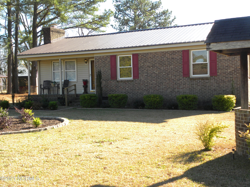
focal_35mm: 52
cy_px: 94
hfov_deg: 36.8
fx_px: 376
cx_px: 125
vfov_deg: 28.0
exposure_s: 1/136
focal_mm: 9.2
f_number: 4
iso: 64
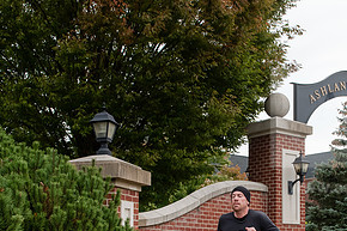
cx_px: 235
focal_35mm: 58
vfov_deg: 22.7
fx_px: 559
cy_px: 212
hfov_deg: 34.2
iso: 640
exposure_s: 1/400
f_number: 6.3
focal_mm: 29
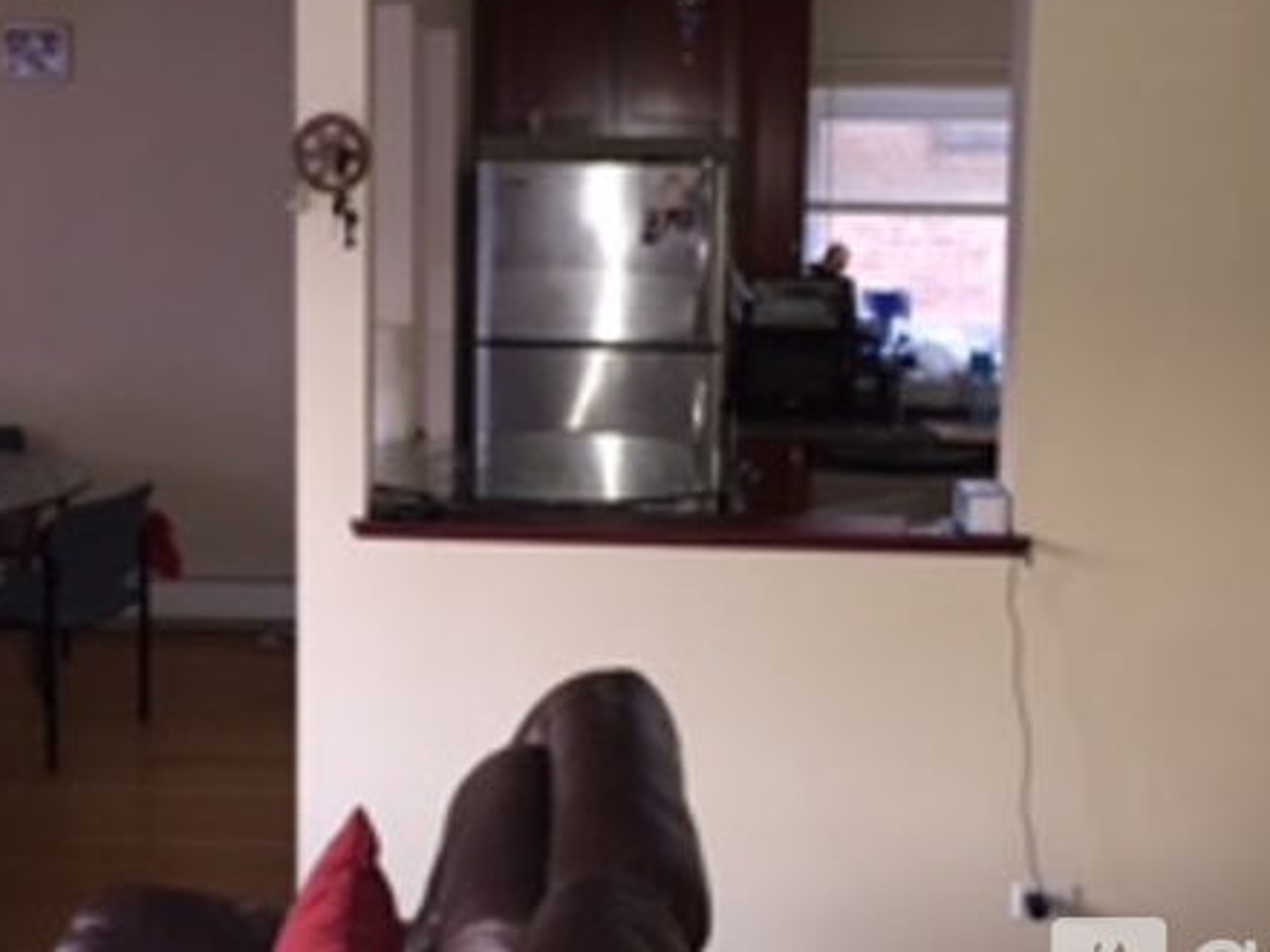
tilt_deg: -5.5
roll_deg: +0.5
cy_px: 312
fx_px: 1614
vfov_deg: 32.6
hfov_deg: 42.9
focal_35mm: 44
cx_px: 556
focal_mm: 4.15
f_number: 2.2
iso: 125
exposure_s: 1/16
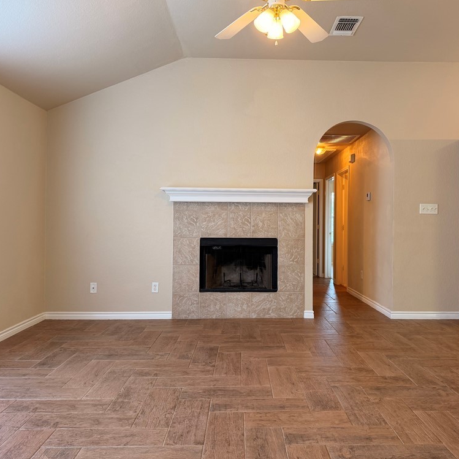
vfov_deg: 55.6
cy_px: 226
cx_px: 257
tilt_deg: +0.0
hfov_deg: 55.5
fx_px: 435
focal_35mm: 29
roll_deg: -0.4
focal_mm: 6.76
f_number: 1.78
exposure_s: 1/60
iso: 160
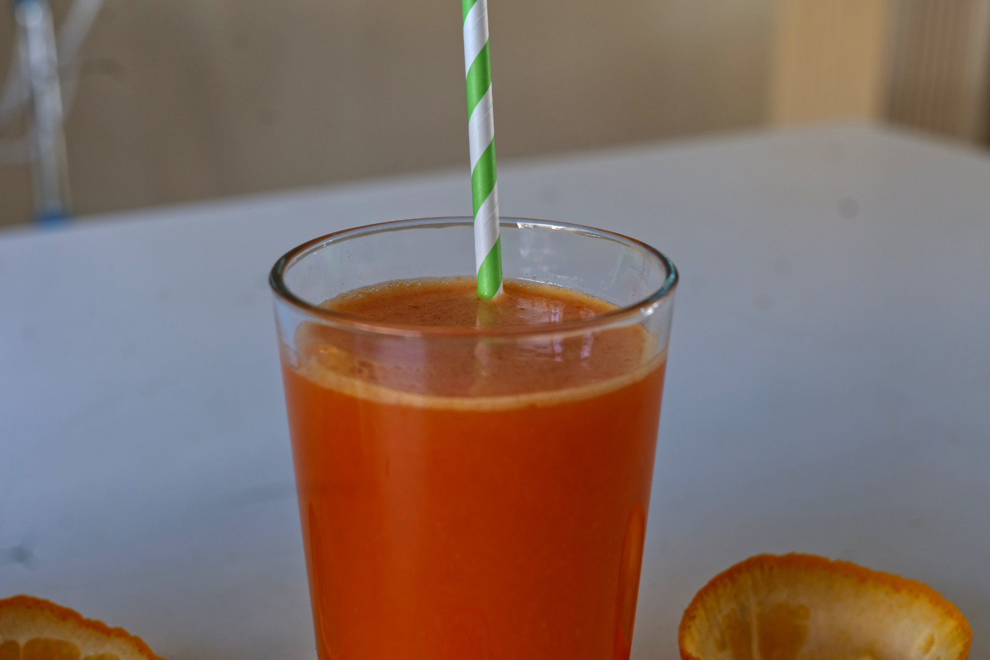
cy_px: 330
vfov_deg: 22.6
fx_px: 1650
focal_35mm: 60
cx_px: 495
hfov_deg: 33.4
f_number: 7.1
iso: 640
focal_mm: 60
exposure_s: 1/60
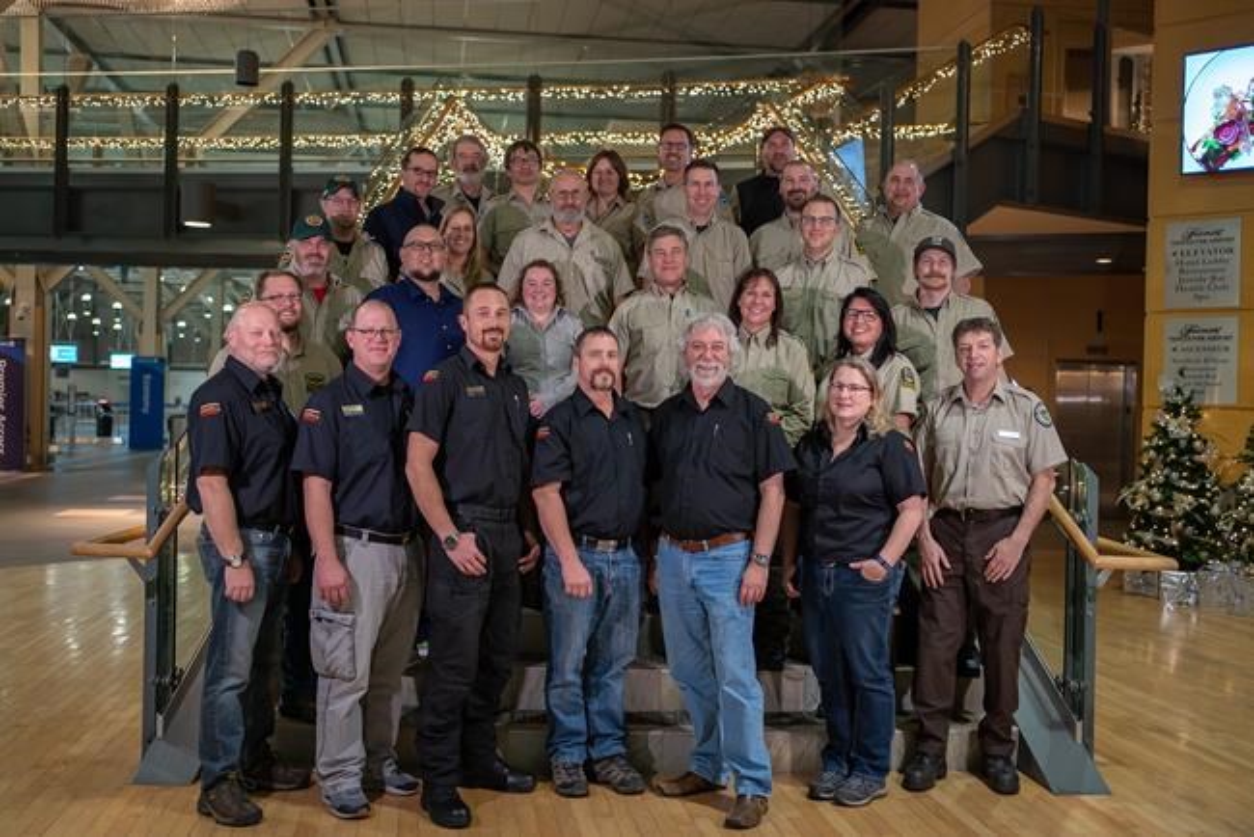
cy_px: 418
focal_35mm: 35
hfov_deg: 54.4
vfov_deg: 37.9
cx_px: 627
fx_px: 1220
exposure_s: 1/125
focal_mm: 35
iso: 1600
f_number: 2
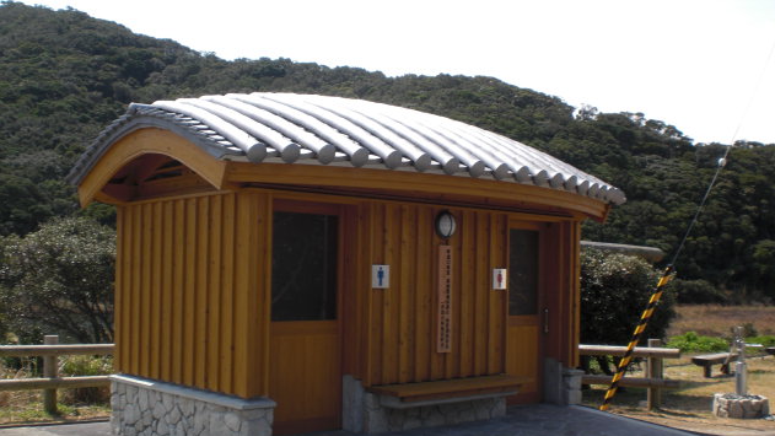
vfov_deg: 28.3
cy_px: 244
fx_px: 863
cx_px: 392
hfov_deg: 48.4
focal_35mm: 42
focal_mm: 6.3
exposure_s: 1/200
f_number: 5.6
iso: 64
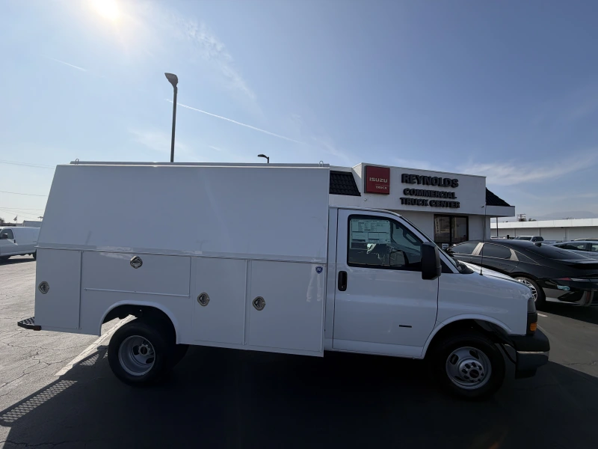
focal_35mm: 14
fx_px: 242
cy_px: 224
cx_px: 299
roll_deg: -2.1
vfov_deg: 85.7
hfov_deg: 102.1
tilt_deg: +2.3
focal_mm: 2.22
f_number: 2.2
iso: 20
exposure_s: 1/1368
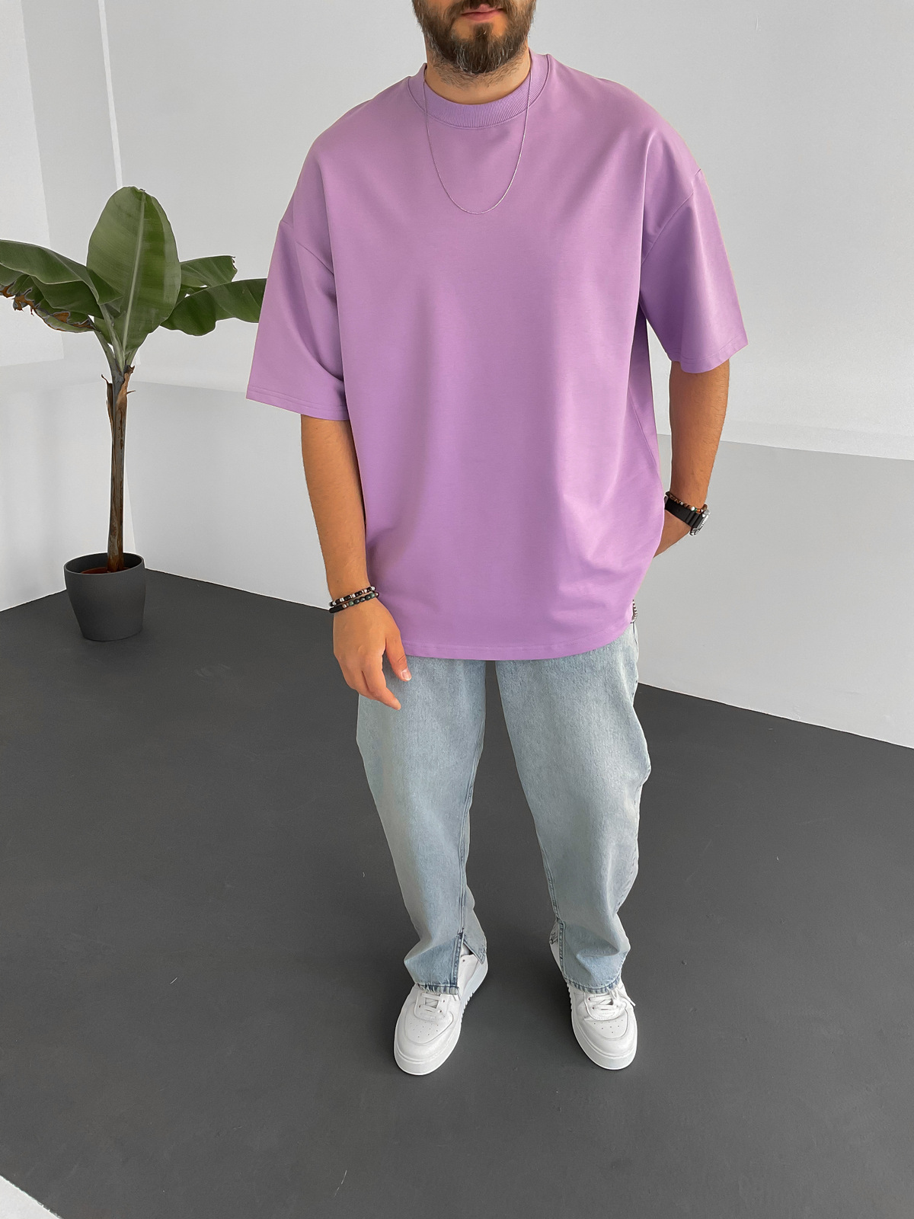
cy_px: 610
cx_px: 457
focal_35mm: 29
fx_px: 1021
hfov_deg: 48.2
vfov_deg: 61.7
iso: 64
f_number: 1.8
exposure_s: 1/120
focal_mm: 3
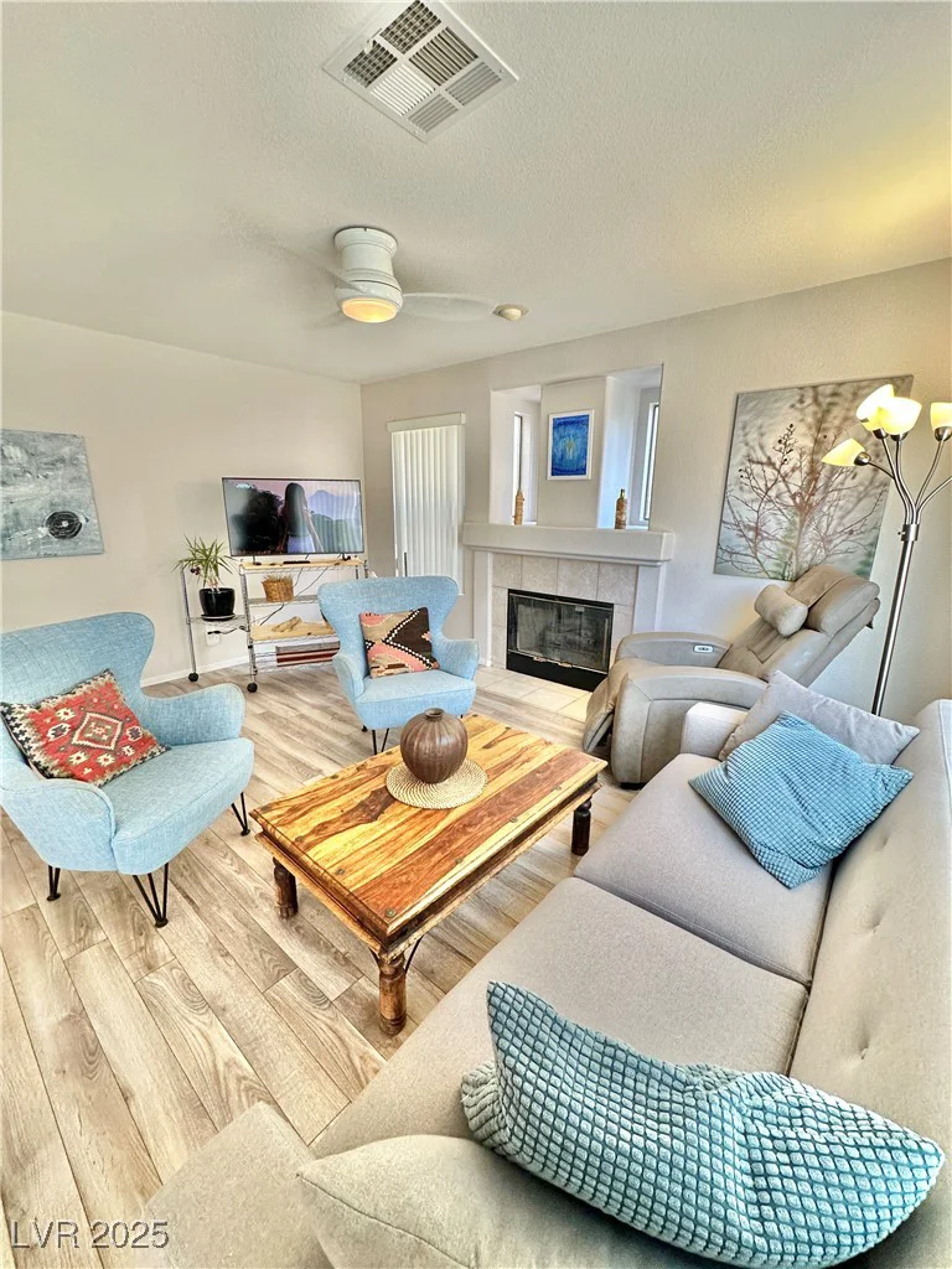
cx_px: 476
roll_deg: -0.7
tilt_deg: -13.6
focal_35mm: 14
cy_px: 634
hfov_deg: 85.7
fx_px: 513
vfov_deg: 102.1
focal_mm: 2.22
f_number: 2.2
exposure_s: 1/120
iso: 160
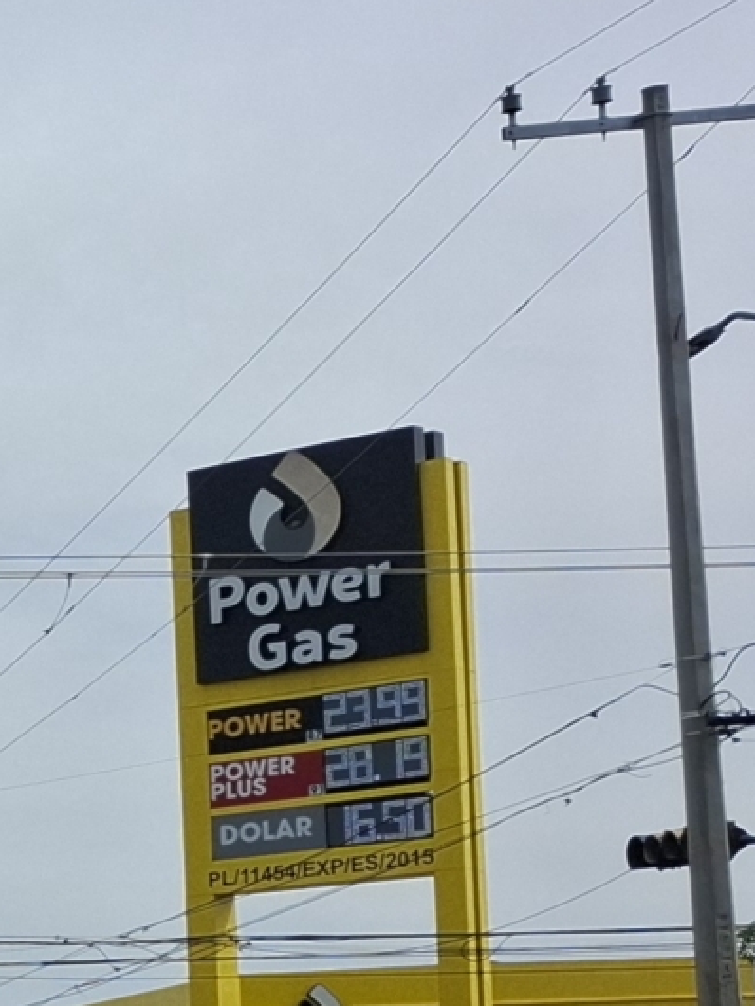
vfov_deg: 17.0
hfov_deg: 9.8
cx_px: -1573
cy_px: 1179
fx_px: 3225
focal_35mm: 111
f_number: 1.8
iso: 50
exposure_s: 1/2545
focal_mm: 5.54
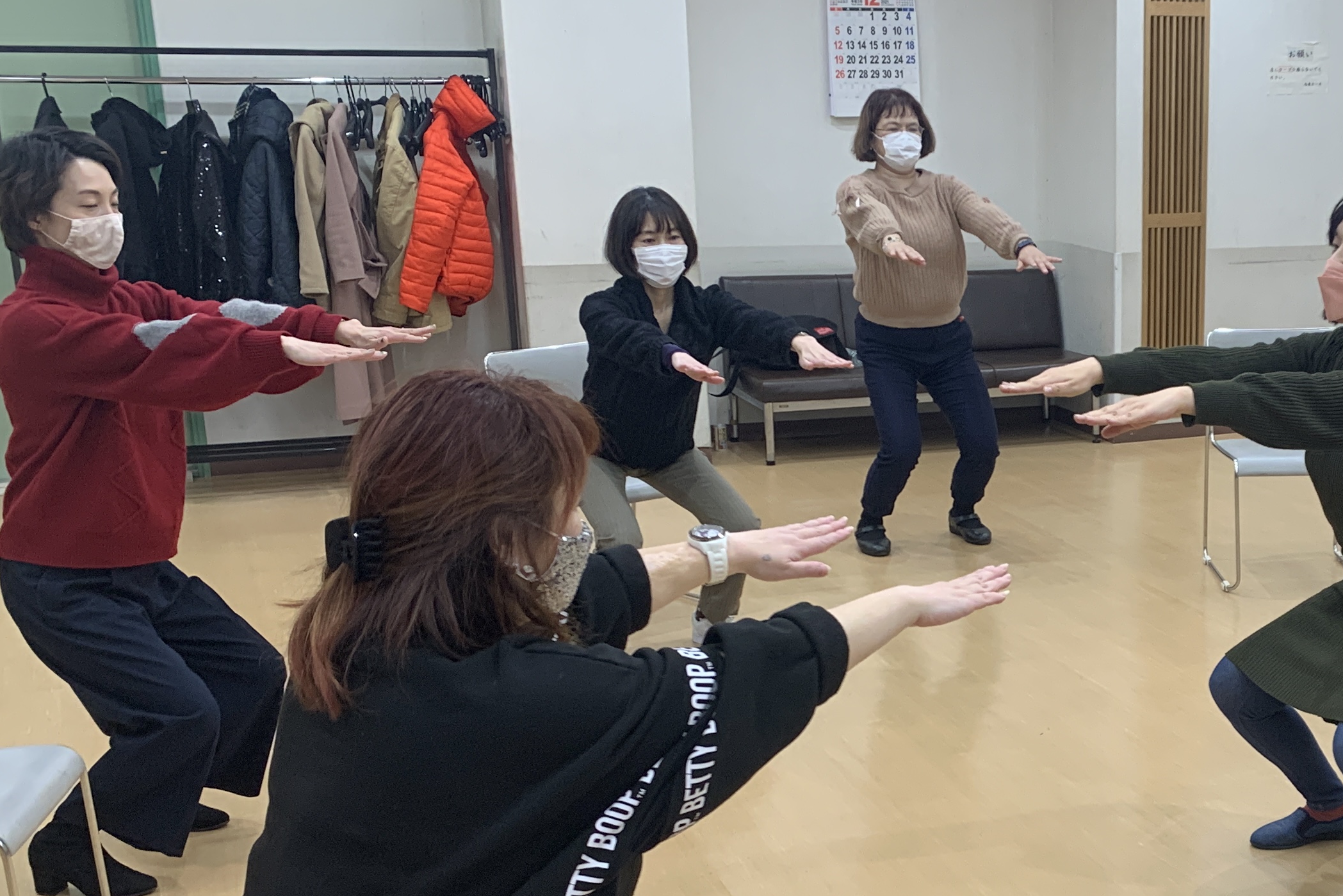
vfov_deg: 25.7
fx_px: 1940
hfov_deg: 36.4
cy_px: 681
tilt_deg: -18.3
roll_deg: -0.3
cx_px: 1147
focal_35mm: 52
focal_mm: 4.25
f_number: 1.8
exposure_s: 1/121
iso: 80
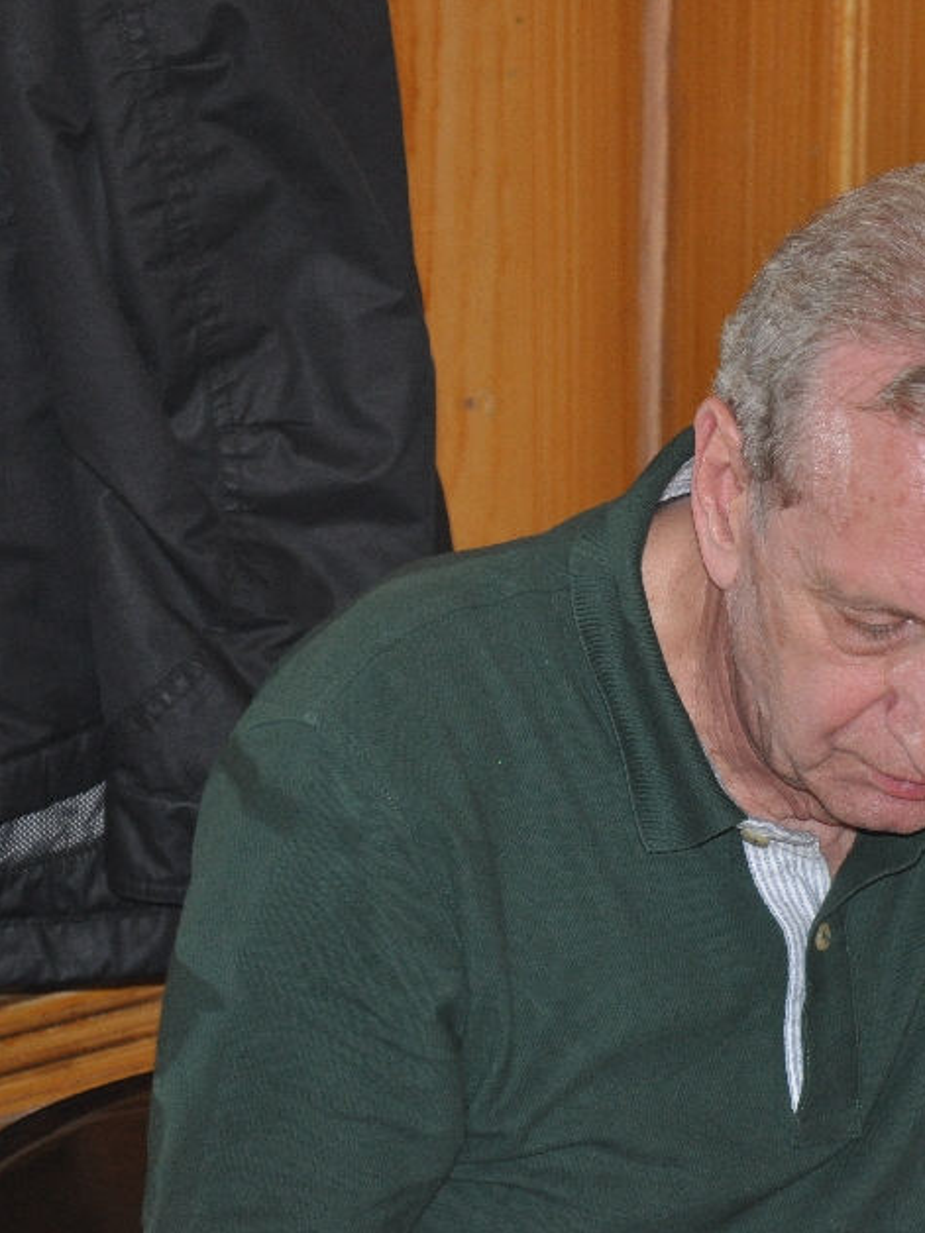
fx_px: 8578
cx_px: 729
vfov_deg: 8.2
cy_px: 599
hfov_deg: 6.2
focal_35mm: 241
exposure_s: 1/60
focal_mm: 105
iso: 800
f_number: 5.6
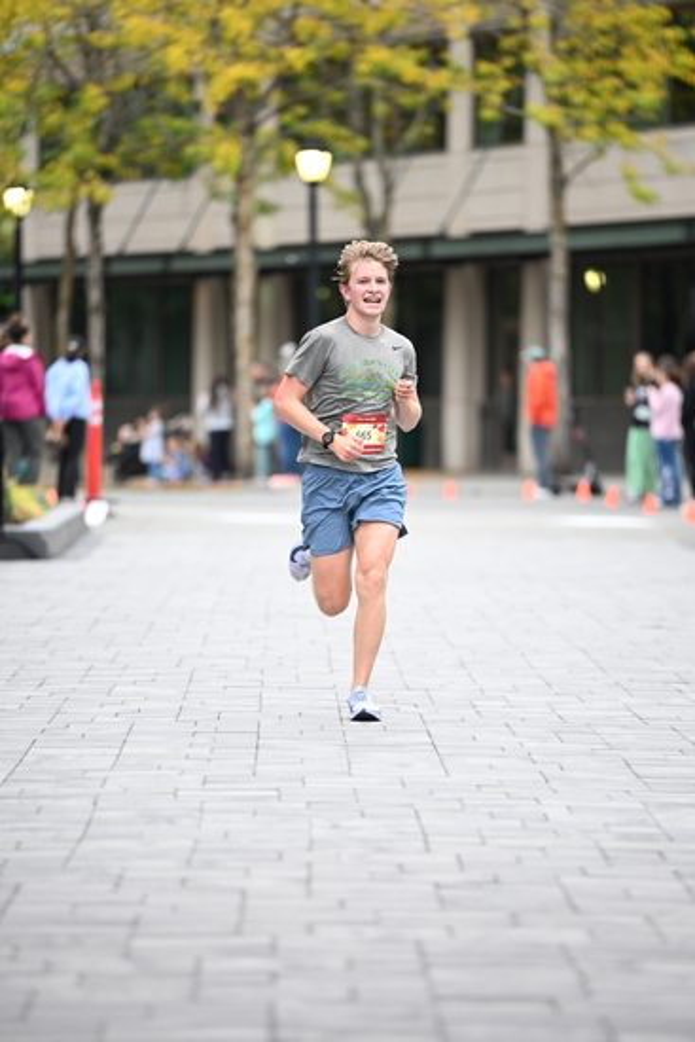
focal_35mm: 200
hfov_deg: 6.9
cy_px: 521
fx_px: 5788
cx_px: 348
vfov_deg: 10.3
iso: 1600
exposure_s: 1/800
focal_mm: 200
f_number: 2.8
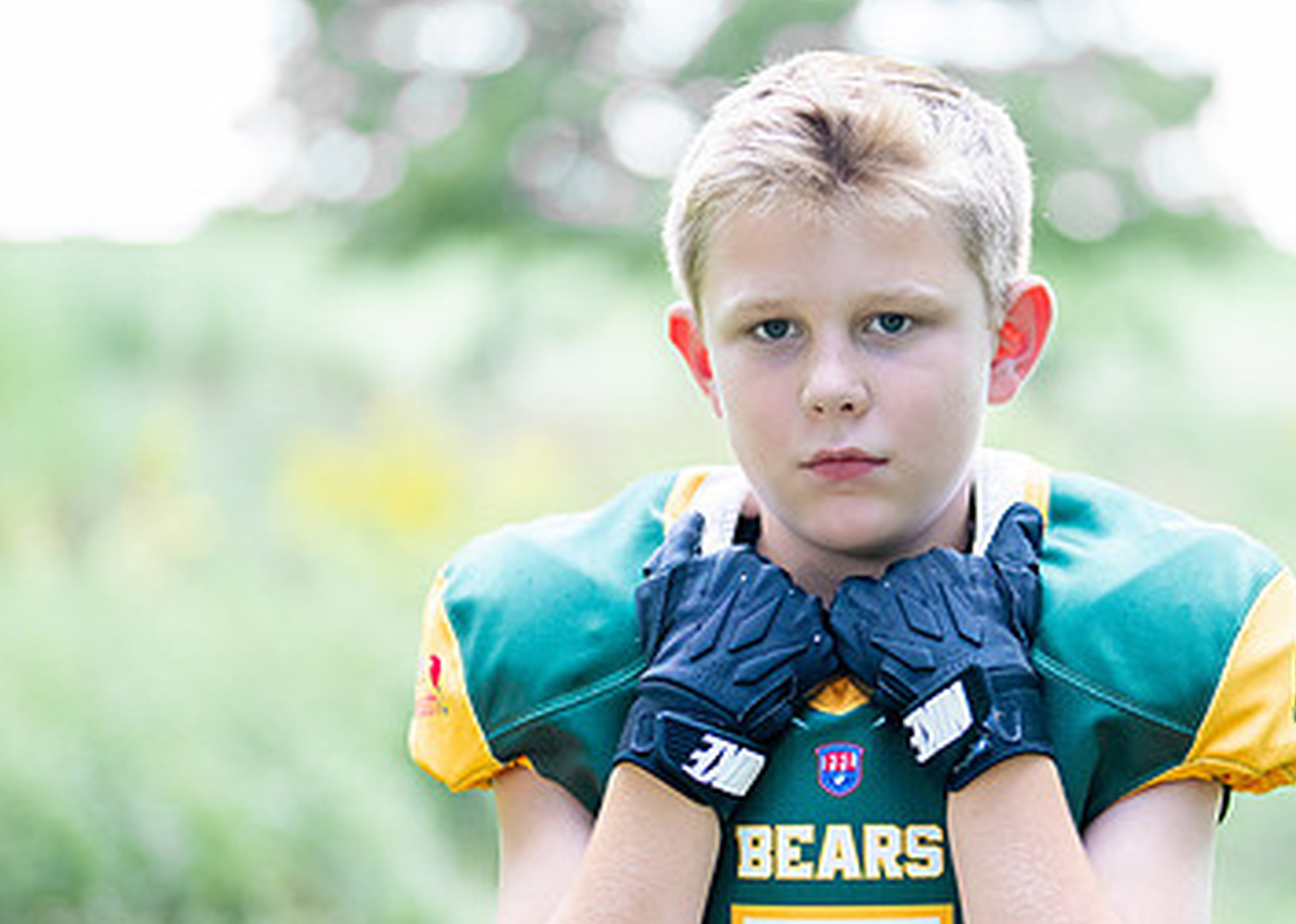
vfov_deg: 12.8
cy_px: 613
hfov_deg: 17.8
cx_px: 851
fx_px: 4122
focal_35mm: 112
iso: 320
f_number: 1.2
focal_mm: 50
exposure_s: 1/1250
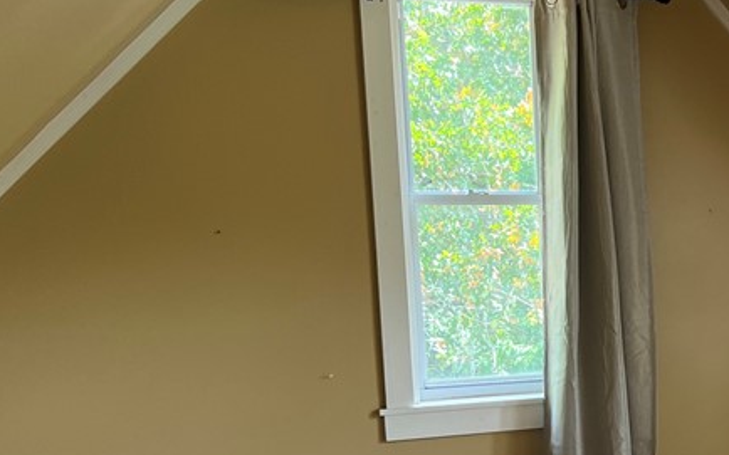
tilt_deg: -10.7
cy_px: 426
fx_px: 1291
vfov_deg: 19.6
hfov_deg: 29.2
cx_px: 747
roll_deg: +0.2
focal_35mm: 65
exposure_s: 1/121
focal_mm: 5.7
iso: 100
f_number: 1.5
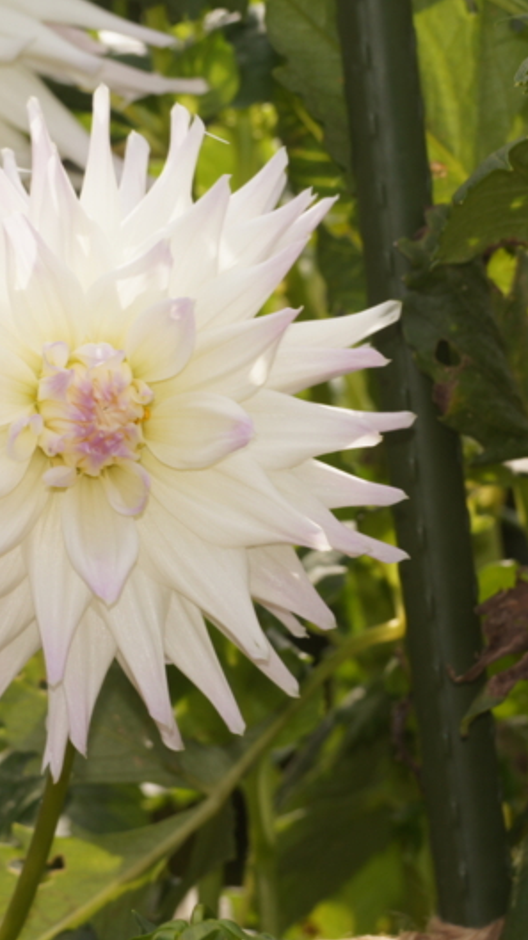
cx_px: 107
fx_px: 9472
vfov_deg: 5.7
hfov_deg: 3.2
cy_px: 469
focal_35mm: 380
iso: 100
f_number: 11
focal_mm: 160
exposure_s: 1/160
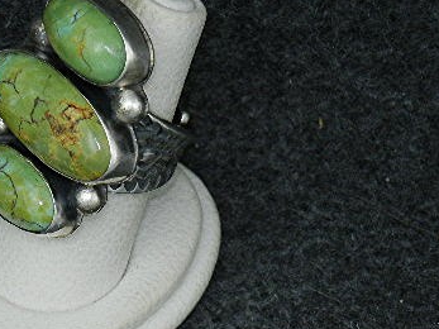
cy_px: 200
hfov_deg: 10.5
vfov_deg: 7.9
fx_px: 2383
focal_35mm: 188
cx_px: 86
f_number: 4.5
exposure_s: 1/30
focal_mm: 18.3
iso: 477
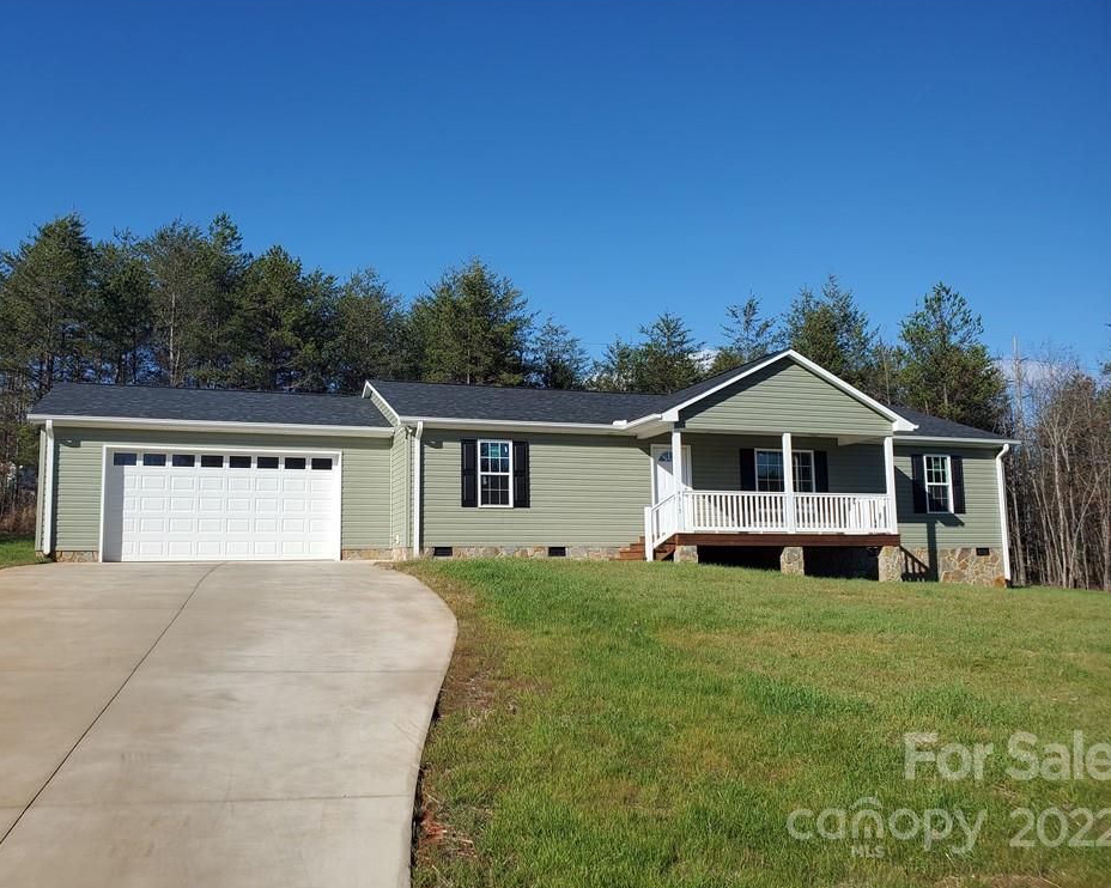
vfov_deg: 51.5
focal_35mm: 28
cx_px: 533
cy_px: 446
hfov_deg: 62.2
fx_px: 920
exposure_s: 1/2010
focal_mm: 4.3
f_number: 2.4
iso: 50
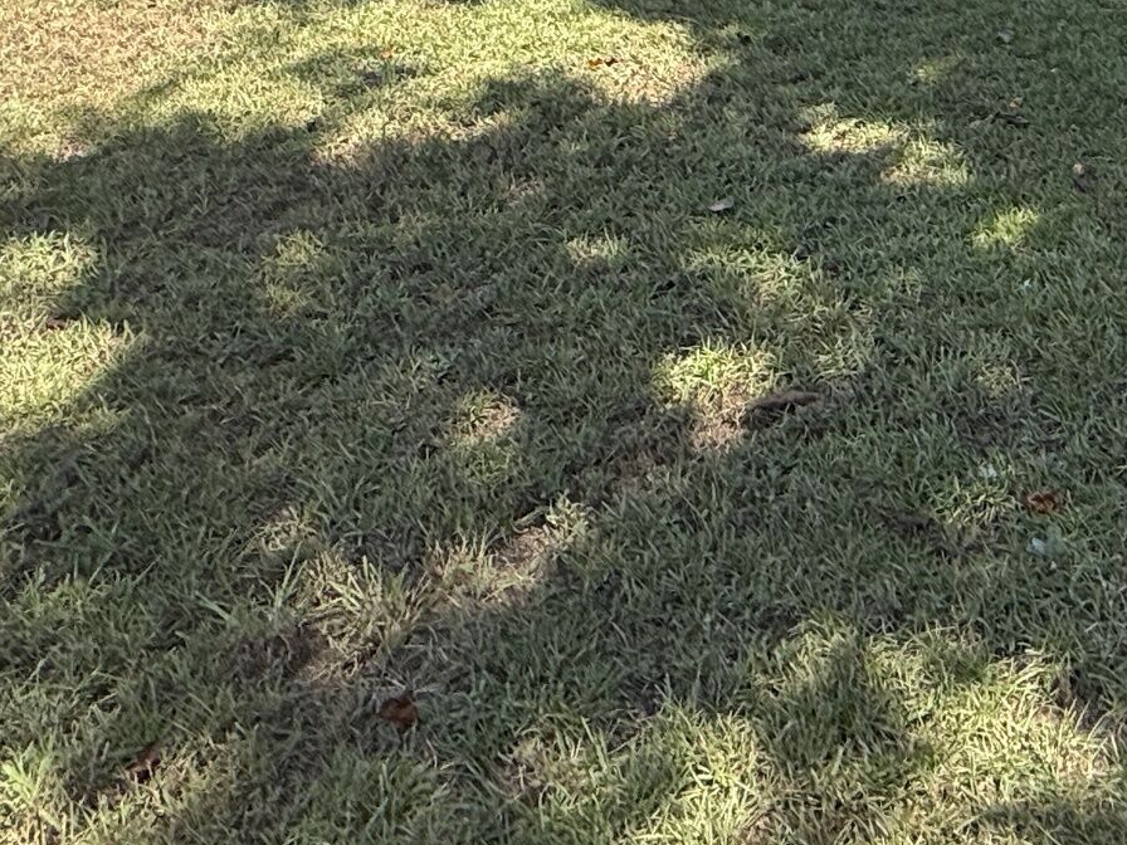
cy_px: -468
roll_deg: -0.9
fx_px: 1563
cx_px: 1065
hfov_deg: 36.5
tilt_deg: -1.1
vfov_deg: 23.4
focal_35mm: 48
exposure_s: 1/841
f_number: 2.2
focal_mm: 2.22
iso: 50
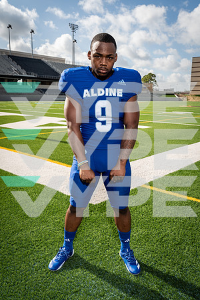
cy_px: 150
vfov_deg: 58.7
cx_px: 100
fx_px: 267
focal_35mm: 32
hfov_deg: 41.1
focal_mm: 32
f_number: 8
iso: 125
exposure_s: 1/250
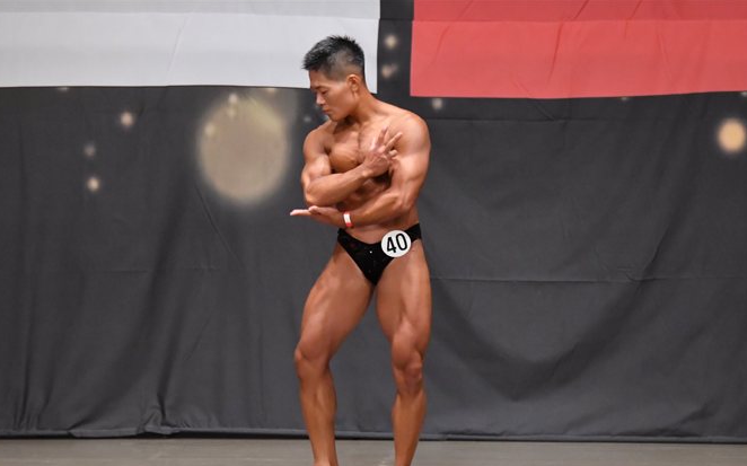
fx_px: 5270
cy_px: 290
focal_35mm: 259
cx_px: 386
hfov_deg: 8.1
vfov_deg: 5.1
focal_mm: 145
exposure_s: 1/400
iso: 6400
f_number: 5.6
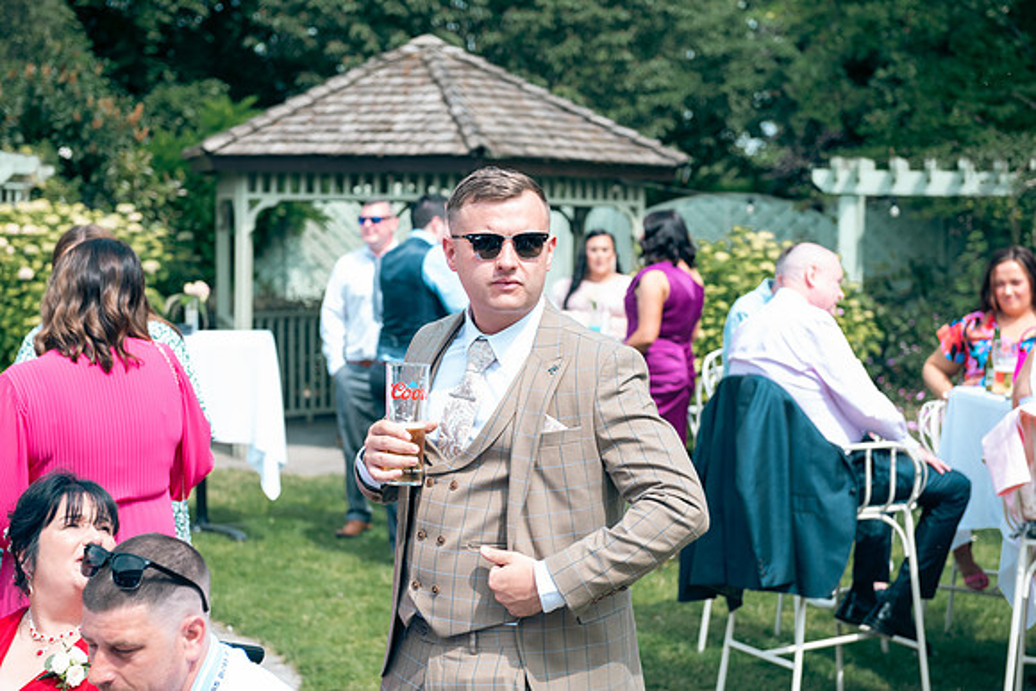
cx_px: 518
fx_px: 2015
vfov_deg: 19.5
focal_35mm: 70
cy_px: 346
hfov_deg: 28.8
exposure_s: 1/200
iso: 100
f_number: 5
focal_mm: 70
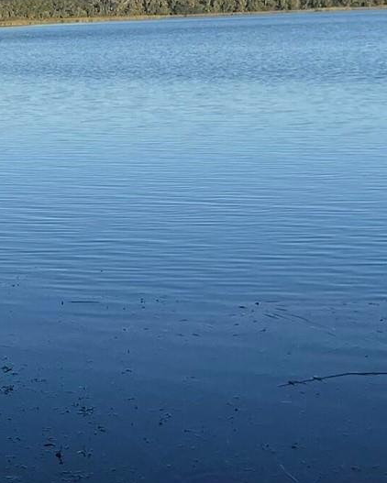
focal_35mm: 77
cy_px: 135
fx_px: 1102
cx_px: -193
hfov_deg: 17.8
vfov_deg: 24.5
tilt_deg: -5.1
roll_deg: +2.6
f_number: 1.6
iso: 50
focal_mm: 4.2
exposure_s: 1/4651
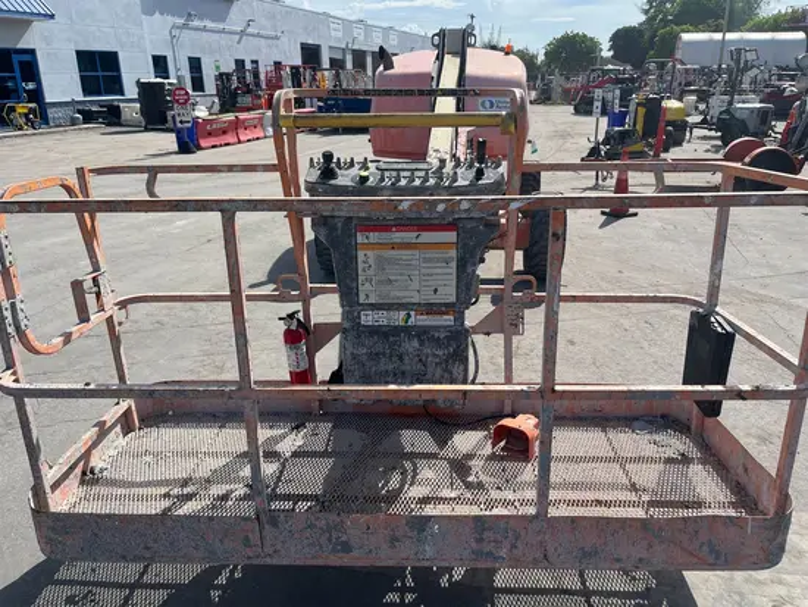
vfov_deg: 53.1
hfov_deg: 67.3
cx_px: 404
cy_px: 304
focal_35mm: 26
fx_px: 607
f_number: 1.6
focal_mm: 5.1
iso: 50
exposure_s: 1/3521
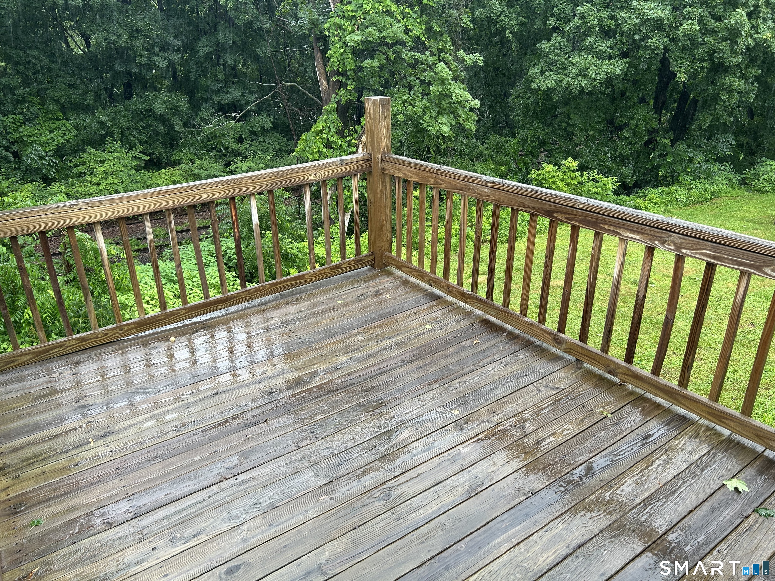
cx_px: 388
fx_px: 582
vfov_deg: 53.1
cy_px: 290
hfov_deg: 67.3
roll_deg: +0.7
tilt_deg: -22.9
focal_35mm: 26
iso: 40
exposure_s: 1/121
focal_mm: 5.7
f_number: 1.5
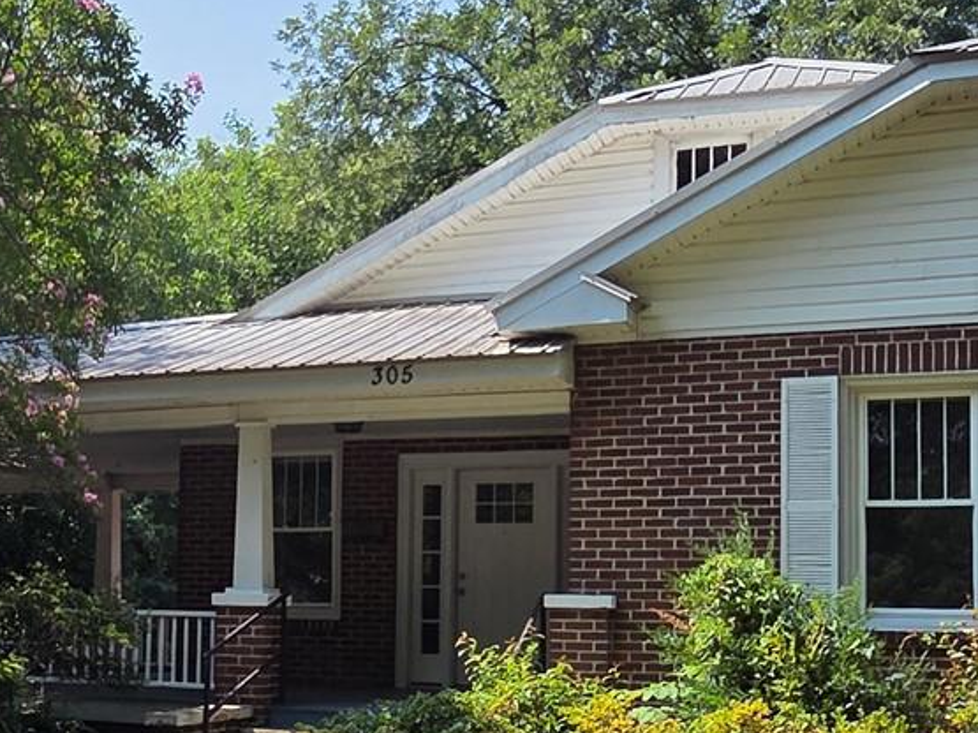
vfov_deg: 29.8
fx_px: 1356
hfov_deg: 38.9
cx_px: 282
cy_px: 552
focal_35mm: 48
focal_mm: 2.2
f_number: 2.2
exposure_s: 1/1742
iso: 50
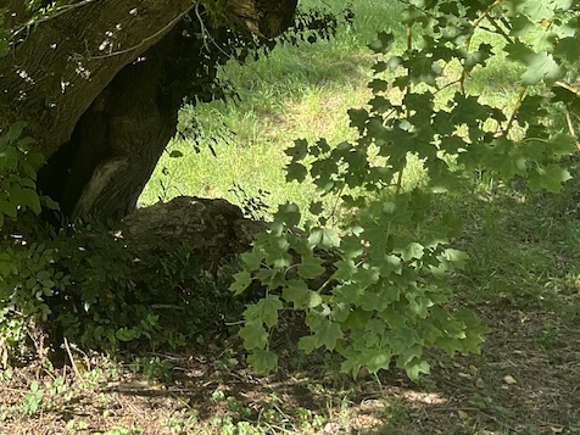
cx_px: 61
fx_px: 1307
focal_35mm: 78
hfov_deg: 24.3
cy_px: -29
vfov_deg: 18.3
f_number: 1.8
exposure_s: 1/129
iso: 16
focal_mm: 3
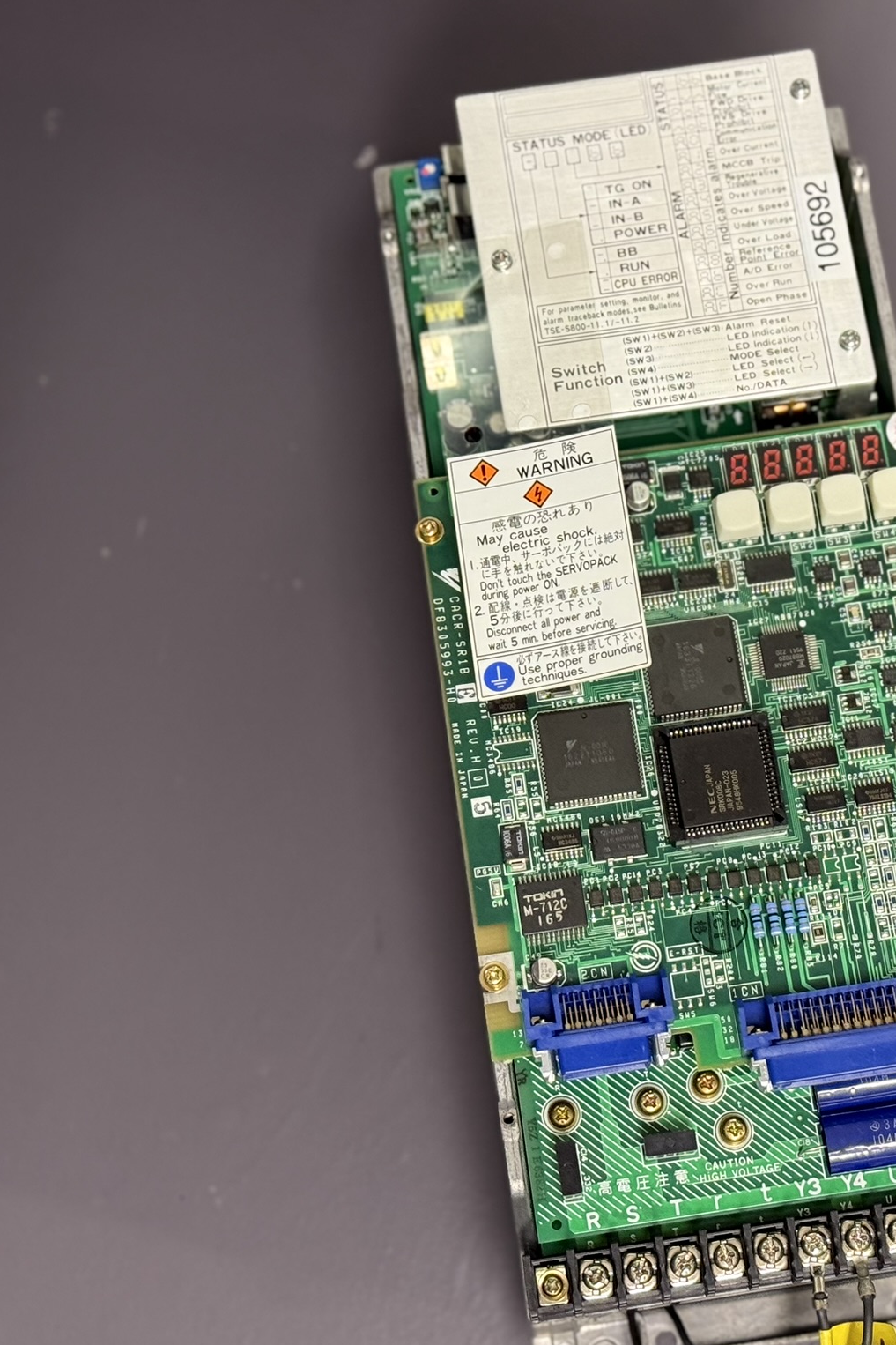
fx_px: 2502
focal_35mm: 67
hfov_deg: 20.2
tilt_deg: -72.2
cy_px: 673
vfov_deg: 30.1
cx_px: 624
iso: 250
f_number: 1.78
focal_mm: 6.76
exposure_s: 1/50
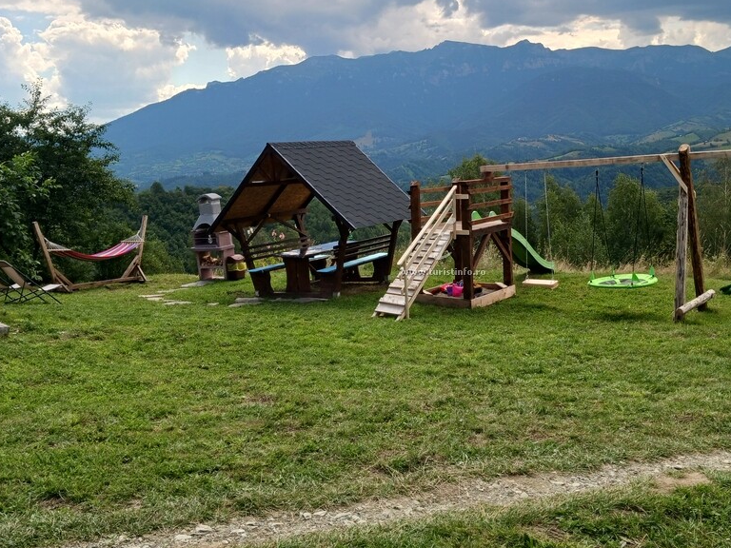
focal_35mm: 36
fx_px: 760
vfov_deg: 39.6
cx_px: 432
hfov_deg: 51.1
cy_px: 234
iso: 20
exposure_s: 1/202
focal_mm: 4
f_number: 1.8
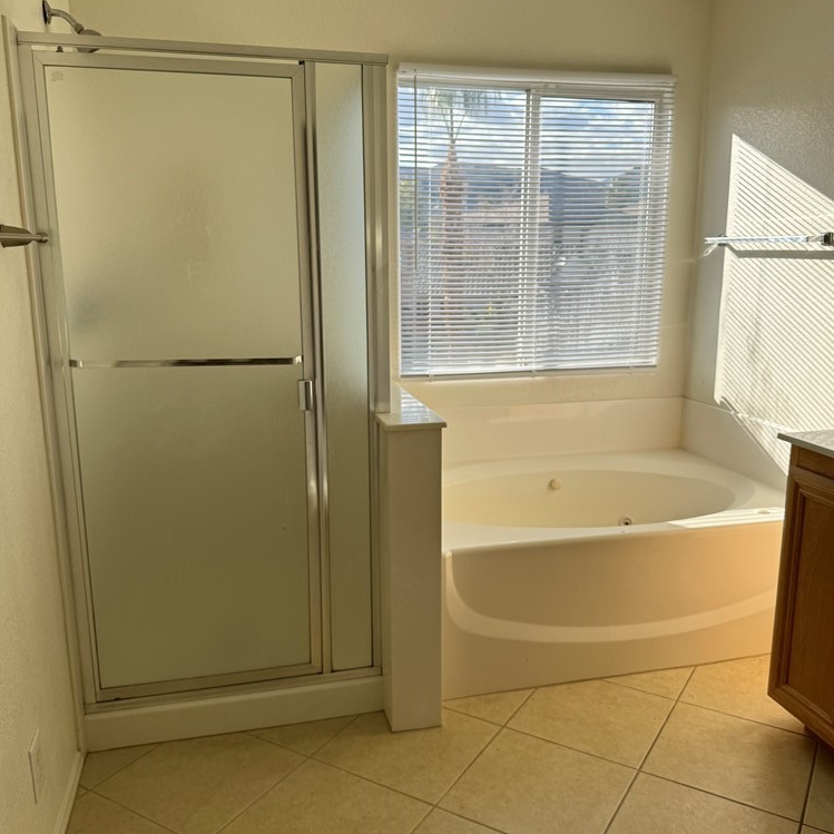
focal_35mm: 29
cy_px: 418
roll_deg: +0.5
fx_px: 790
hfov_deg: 55.6
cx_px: 421
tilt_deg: -12.4
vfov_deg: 55.6
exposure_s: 1/1637
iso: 80
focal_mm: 6.86
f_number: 1.78
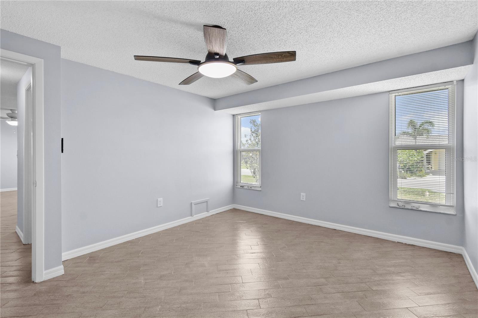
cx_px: 239
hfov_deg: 100.4
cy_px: 159
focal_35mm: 15
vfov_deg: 77.3
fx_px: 199
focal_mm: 10
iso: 100
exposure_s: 1/20
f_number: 7.1
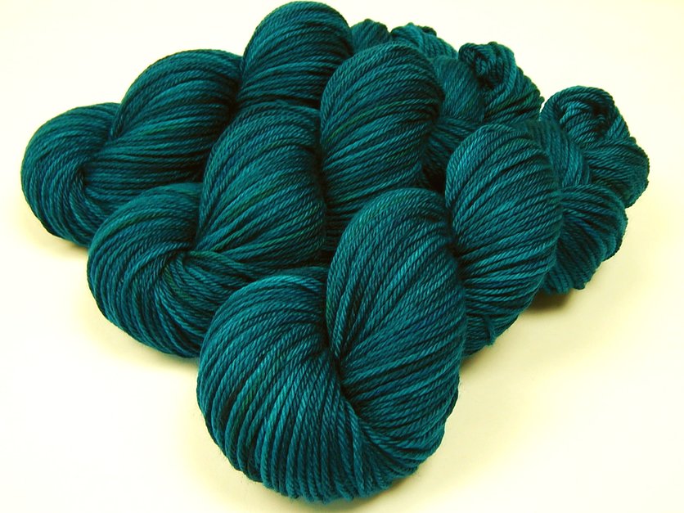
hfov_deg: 49.0
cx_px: 342
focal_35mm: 38
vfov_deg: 37.7
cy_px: 256
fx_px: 751
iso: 125
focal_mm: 6.8
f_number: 3.4
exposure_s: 1/20
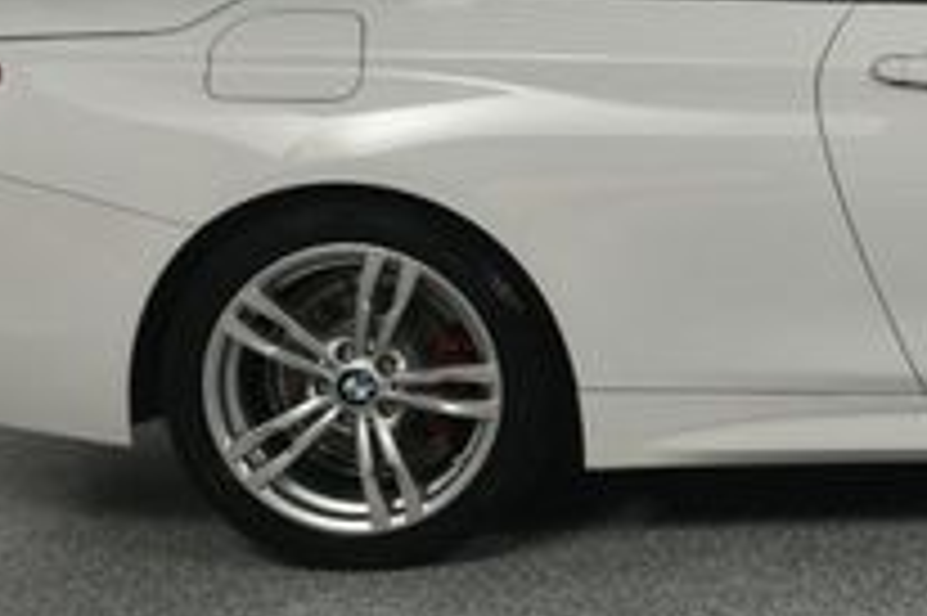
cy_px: 157
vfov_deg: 16.2
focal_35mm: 84
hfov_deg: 22.5
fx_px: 2161
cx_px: 1076
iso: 100
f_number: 13
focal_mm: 18
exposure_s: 1/160
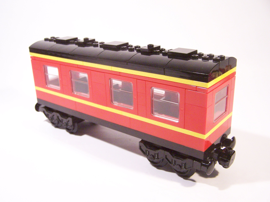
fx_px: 296
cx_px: 135
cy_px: 101
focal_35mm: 38
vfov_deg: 37.7
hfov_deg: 49.0
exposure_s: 1/30
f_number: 3.2
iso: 400
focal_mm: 6.3
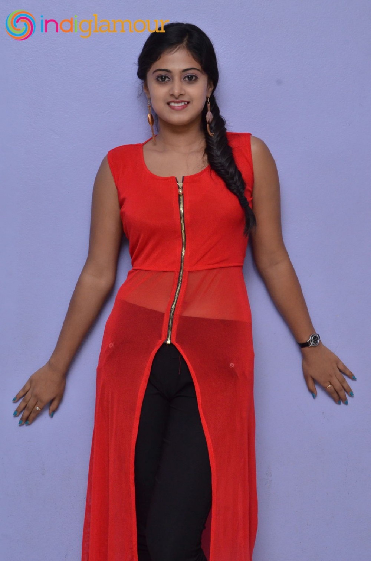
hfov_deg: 18.1
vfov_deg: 27.1
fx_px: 1165
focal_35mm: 75
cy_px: 280
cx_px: 186
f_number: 8
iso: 1600
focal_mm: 50
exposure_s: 1/125
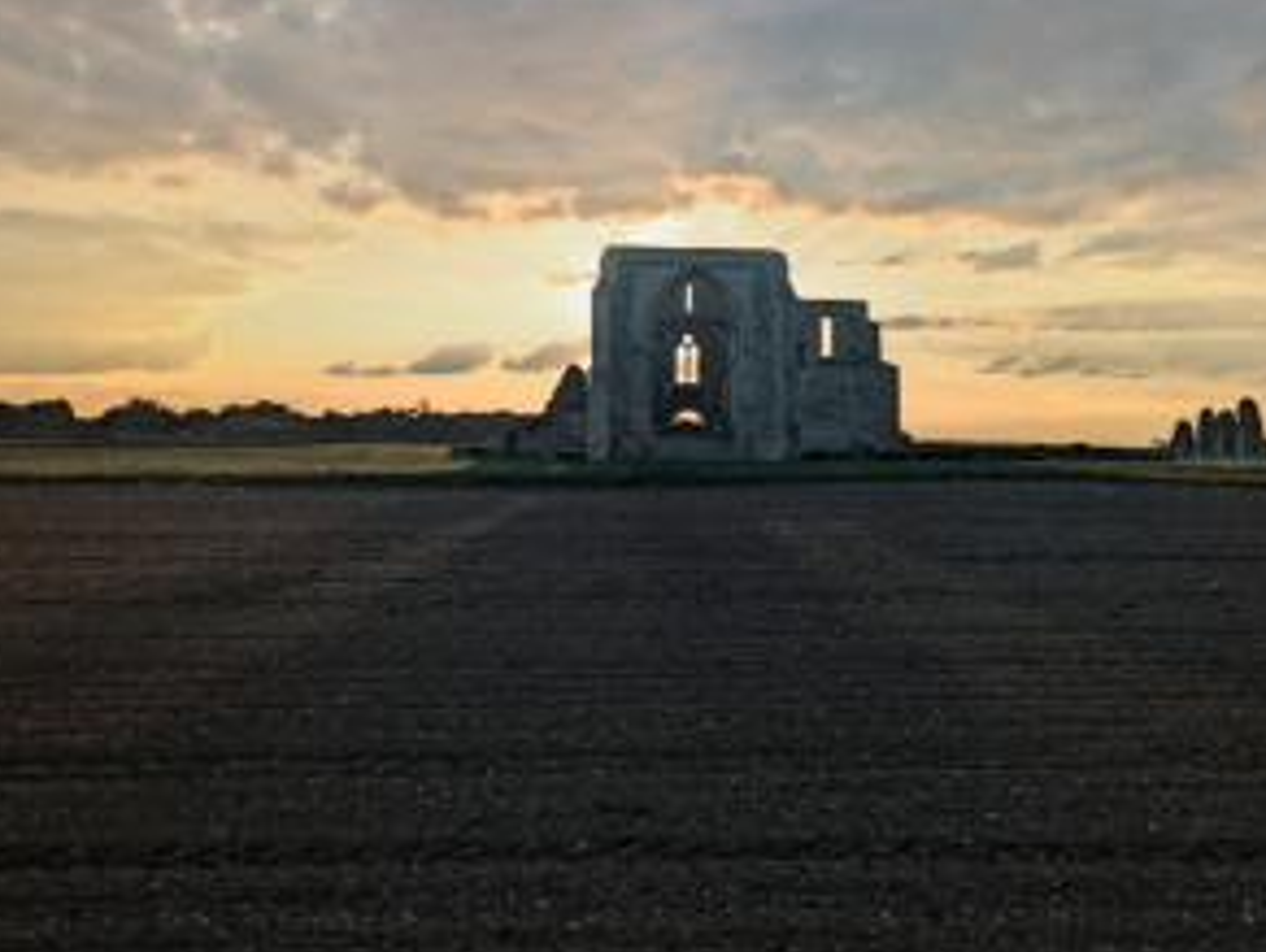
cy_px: 389
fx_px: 1208
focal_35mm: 33
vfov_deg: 42.9
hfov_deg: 54.9
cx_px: 766
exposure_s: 1/1414
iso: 36
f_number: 1.85
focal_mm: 6.81
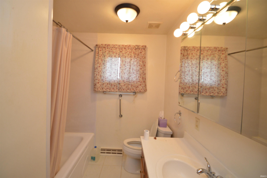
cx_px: 134
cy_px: 89
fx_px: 111
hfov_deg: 100.4
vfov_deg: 77.2
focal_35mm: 15
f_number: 3.5
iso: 400
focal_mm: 10
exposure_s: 1/60
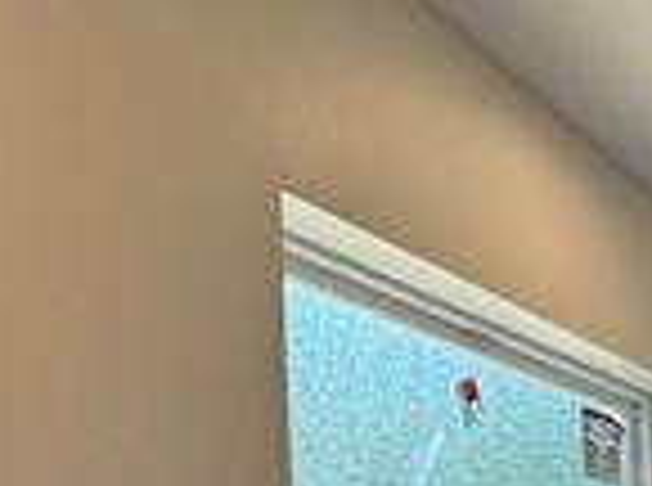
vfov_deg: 20.8
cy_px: 680
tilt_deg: -2.3
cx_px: 1057
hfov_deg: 23.1
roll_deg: +1.6
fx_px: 1165
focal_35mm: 62
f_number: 2.2
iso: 40
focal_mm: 2.22
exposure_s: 1/157
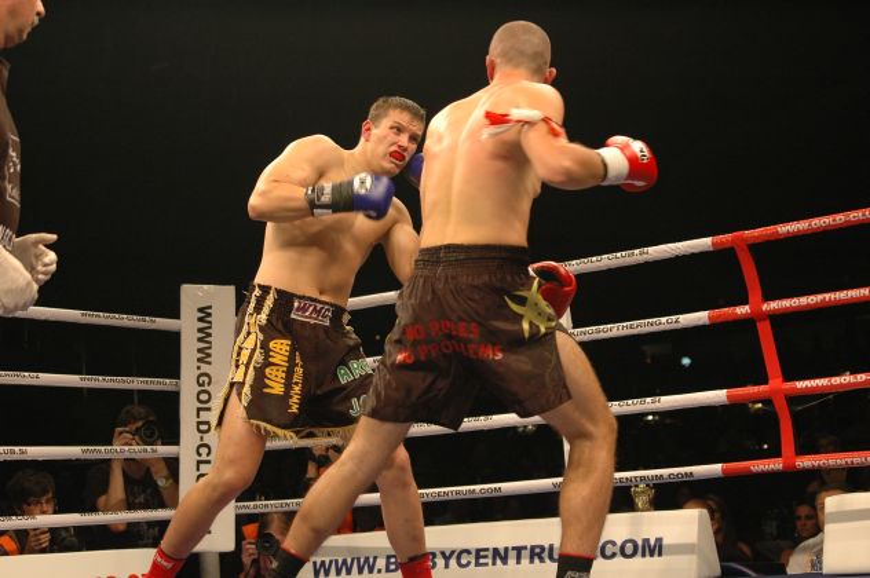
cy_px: 289
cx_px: 435
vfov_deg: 22.6
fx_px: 1448
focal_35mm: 60
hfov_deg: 33.4
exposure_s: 1/400
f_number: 2.8
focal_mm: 40
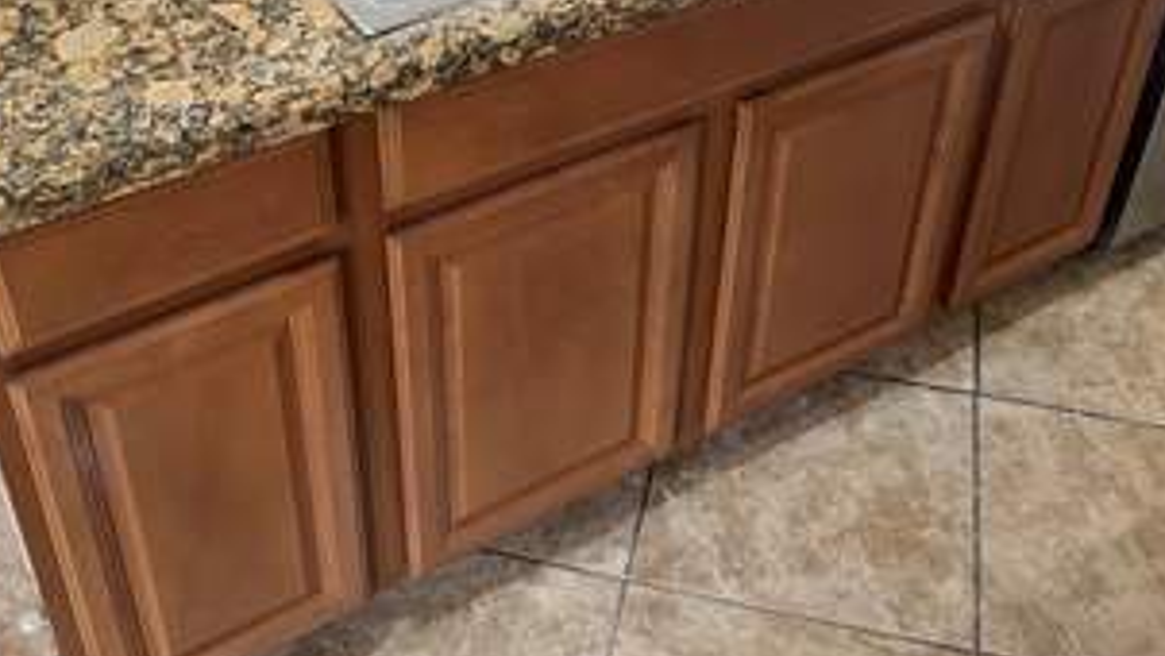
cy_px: 116
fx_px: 1390
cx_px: 559
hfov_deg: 45.5
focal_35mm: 45
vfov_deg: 26.0
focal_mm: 5.7
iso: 100
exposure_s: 1/60
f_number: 1.5
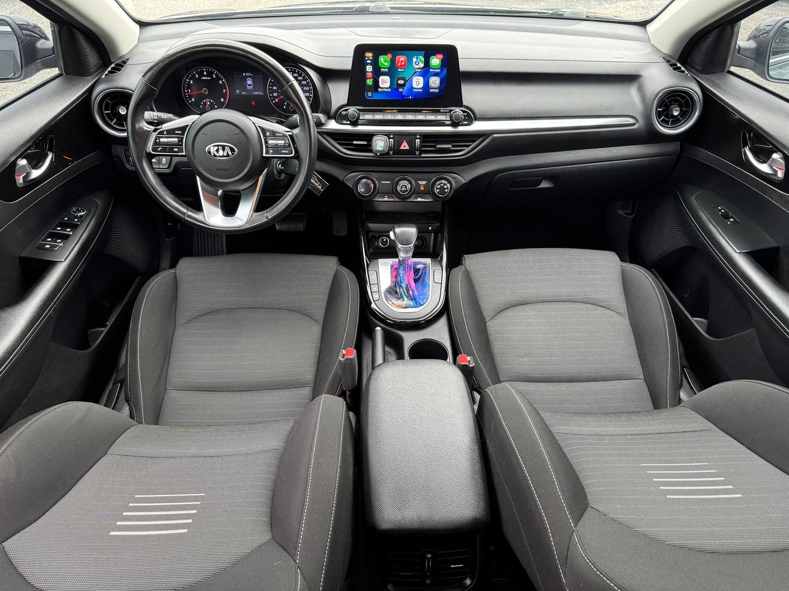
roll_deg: -0.8
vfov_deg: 56.8
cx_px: 394
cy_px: 296
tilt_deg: -37.7
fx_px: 547
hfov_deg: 71.6
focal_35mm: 24
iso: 200
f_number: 1.78
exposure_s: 1/121
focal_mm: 6.76
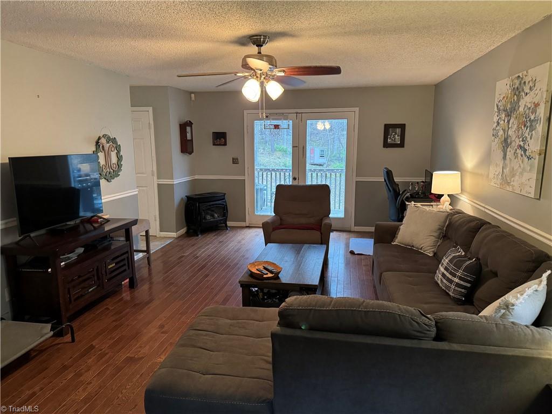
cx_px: 276
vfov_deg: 56.8
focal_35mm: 24
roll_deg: +0.3
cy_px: 207
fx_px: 383
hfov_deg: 71.6
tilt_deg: -10.6
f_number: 1.78
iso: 800
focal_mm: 6.86
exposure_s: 1/60
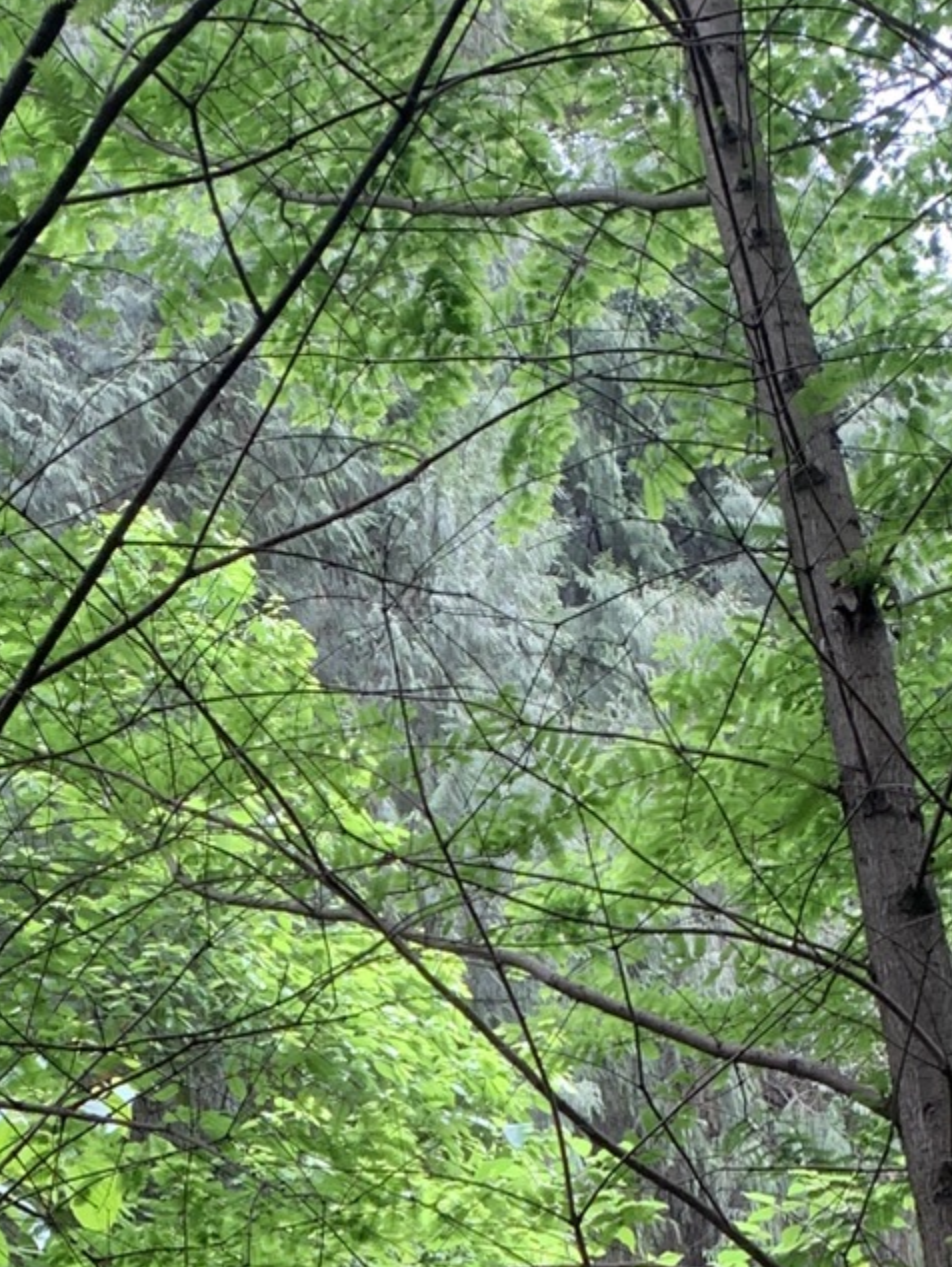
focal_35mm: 82
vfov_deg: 21.8
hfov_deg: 17.9
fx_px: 3005
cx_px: 278
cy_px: 1587
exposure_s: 1/121
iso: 80
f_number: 1.8
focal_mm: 4.25
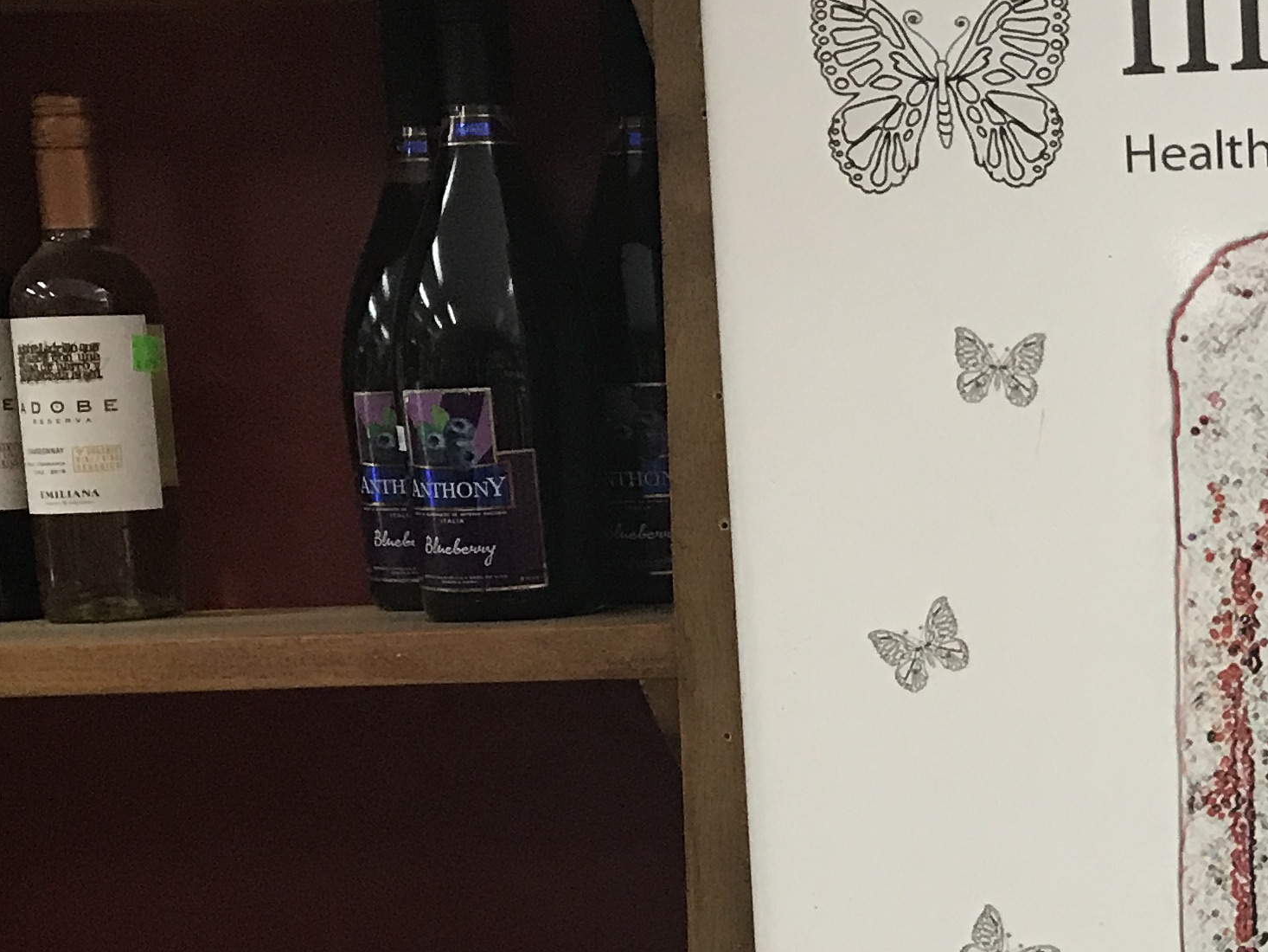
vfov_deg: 19.0
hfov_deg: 23.3
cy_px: 759
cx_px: 1493
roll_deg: +2.0
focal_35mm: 77
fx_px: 2821
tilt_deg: -5.3
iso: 40
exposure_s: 1/15
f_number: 1.8
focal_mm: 3.99
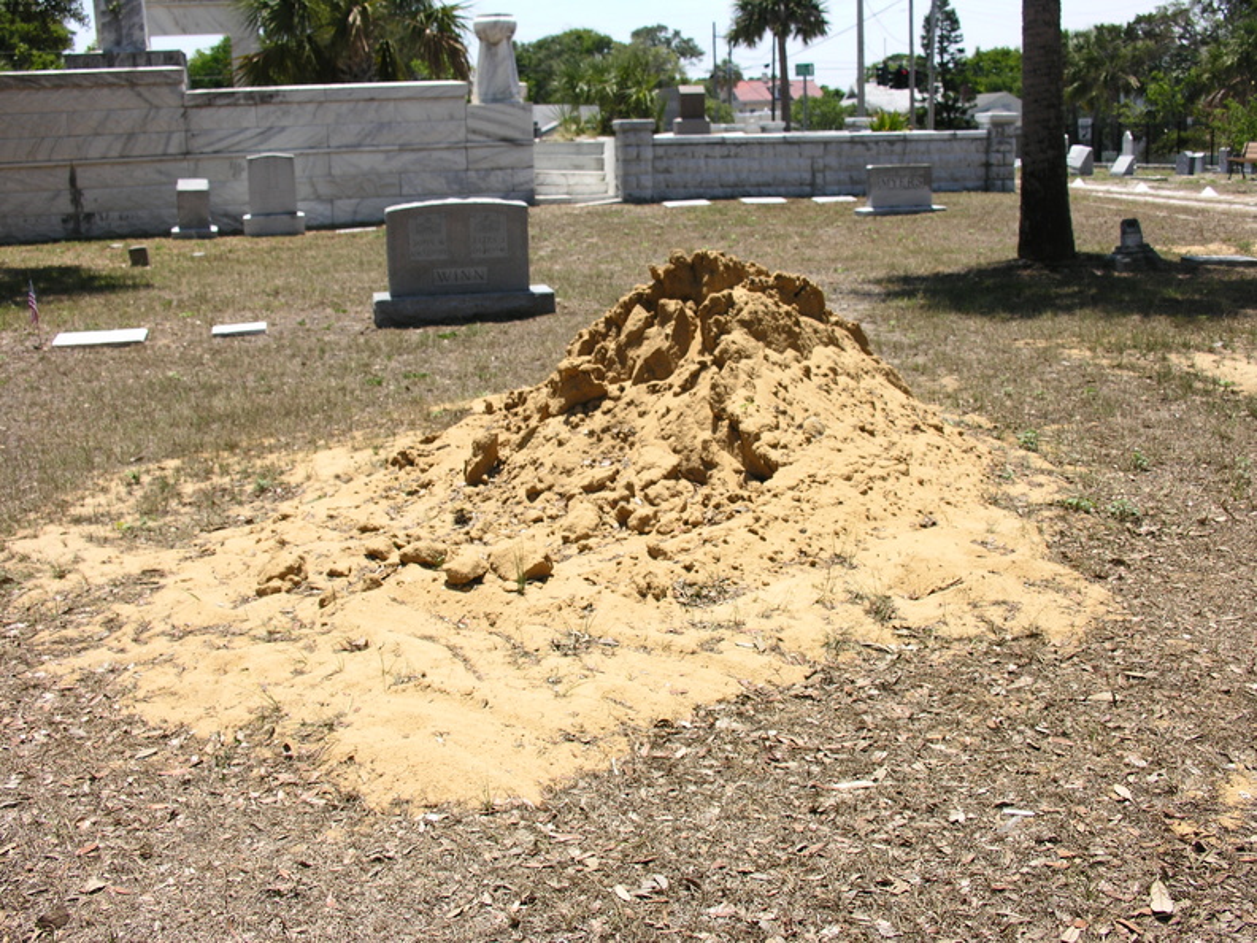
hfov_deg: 50.1
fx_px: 1344
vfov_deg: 38.7
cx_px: 628
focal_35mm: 37
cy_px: 472
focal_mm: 9.5
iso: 50
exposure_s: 1/438
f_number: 4
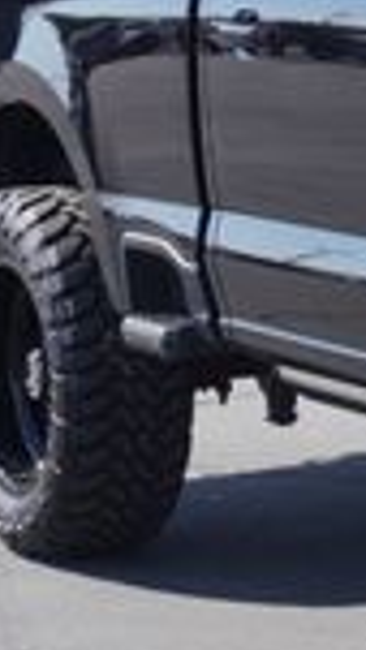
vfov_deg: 13.4
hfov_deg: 6.9
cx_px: 1055
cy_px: 362
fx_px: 2759
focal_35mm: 160
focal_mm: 24
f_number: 7.1
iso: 100
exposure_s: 1/200
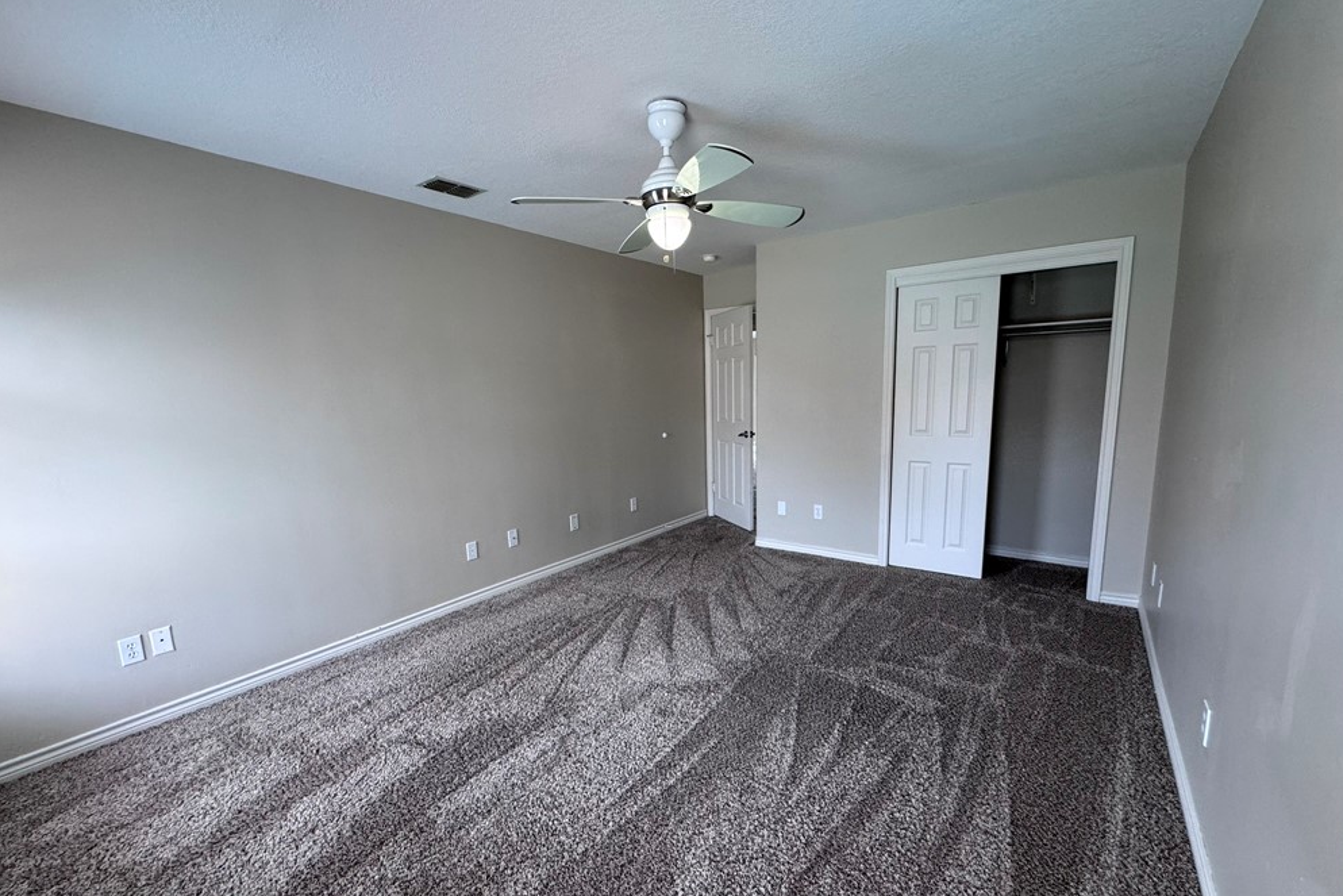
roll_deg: +2.1
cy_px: 476
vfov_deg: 77.3
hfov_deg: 100.4
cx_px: 666
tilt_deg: -8.1
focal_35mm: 15
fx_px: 560
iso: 160
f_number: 2.2
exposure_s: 1/120
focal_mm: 2.22
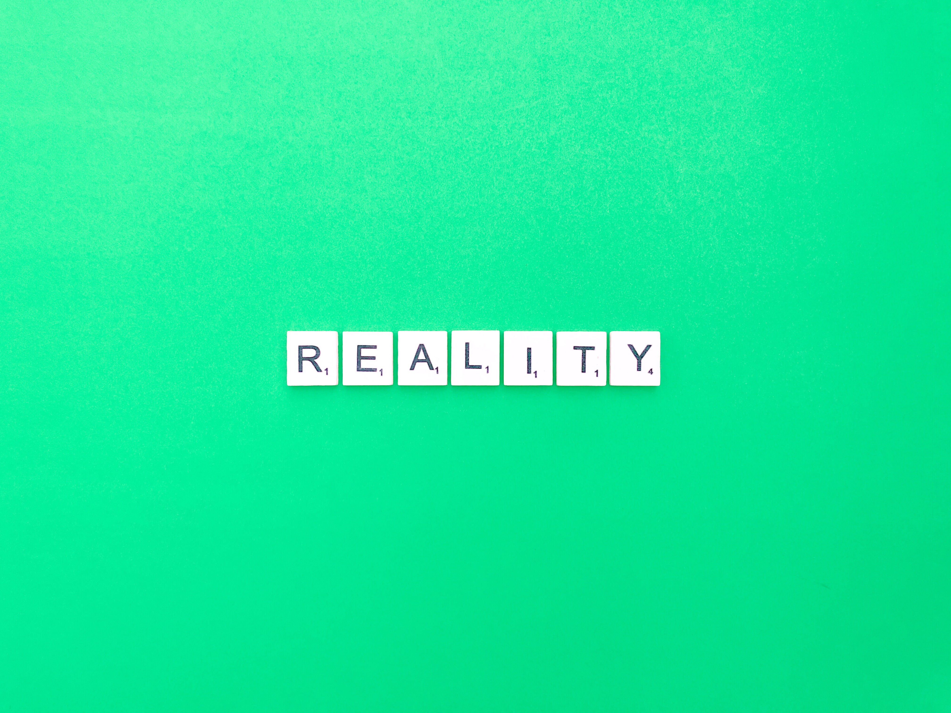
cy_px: 356
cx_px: 476
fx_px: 769
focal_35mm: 28
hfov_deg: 63.4
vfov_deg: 49.7
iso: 50
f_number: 1.8
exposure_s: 1/15
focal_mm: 3.99
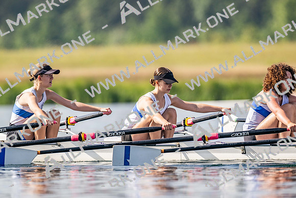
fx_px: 4934
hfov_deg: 3.4
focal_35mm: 600
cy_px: 99
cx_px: 148
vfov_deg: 2.3
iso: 280
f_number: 5.6
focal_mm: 600
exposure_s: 1/2500
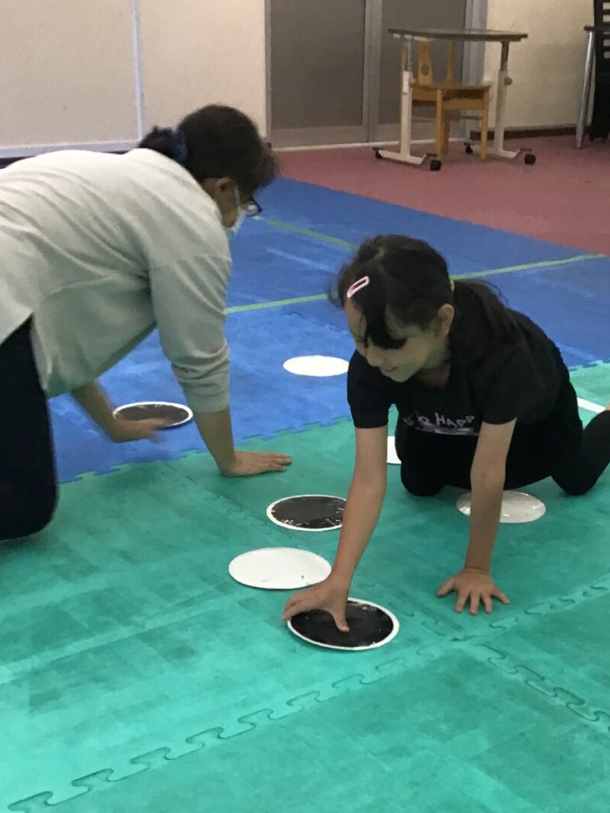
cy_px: 641
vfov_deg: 35.7
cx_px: 423
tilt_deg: -29.9
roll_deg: -3.7
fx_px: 1222
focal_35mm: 52
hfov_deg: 27.8
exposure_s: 1/33
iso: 50
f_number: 2.4
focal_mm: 3.3
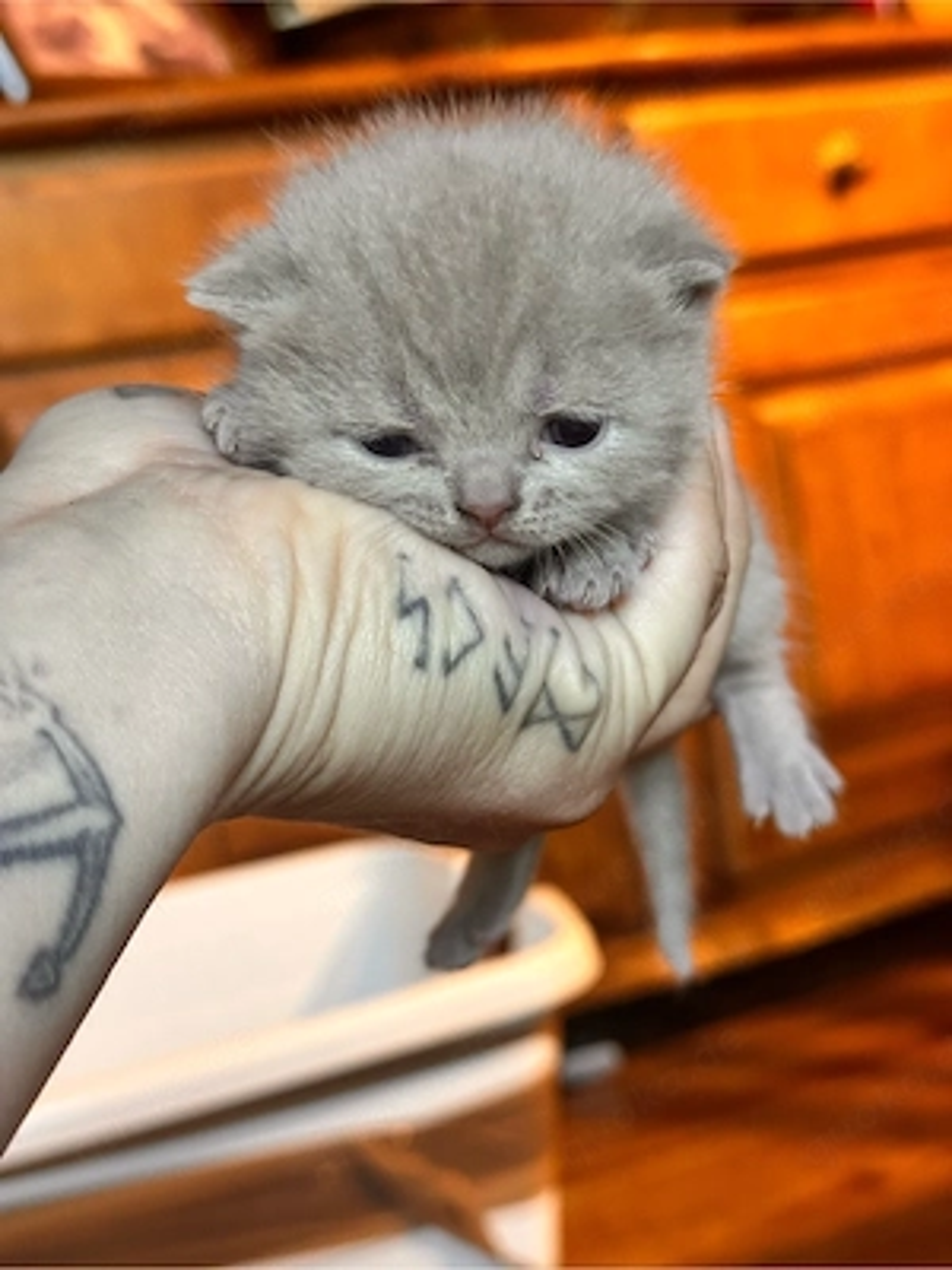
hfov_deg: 30.3
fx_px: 1760
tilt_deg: -7.7
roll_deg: +8.4
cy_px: 635
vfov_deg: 39.7
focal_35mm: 48
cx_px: 476
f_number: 1.78
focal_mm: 6.86
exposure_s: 1/45
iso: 250
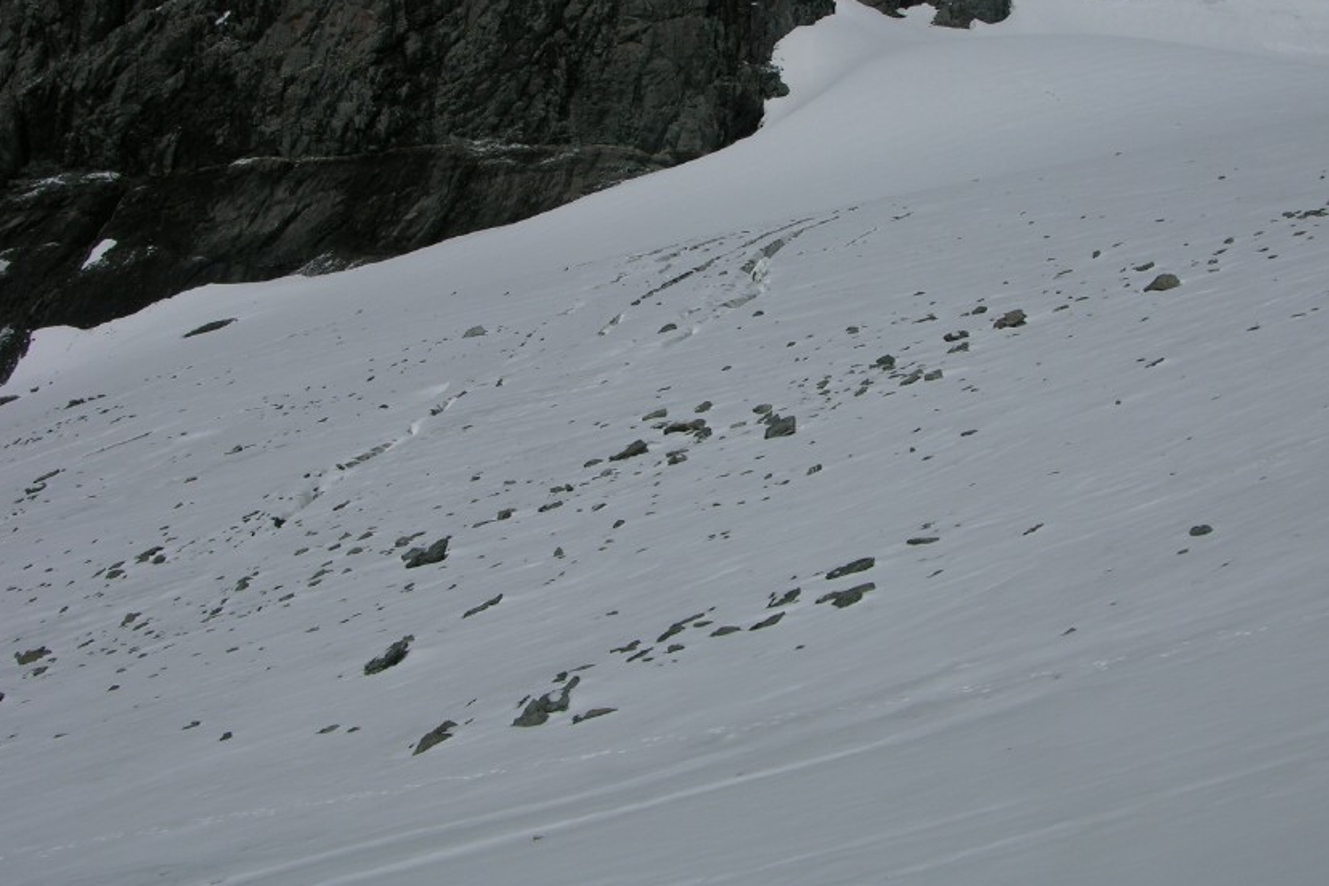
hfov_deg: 43.6
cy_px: 299
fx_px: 1661
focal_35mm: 45
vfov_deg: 29.7
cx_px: 721
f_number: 8
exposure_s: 1/822
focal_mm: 8.9
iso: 50
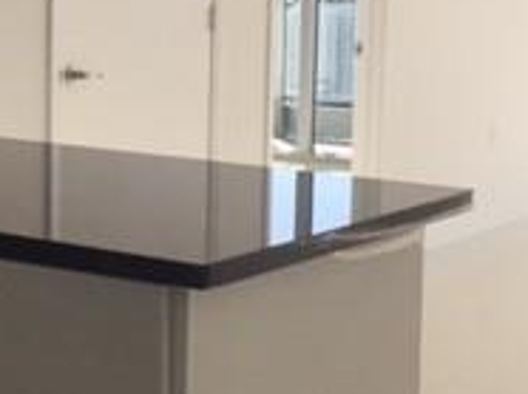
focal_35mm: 100
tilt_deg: -7.6
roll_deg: -0.5
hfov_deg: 19.1
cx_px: -6
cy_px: 139
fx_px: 1523
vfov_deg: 14.7
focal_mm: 4.15
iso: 100
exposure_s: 1/1980
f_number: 2.2
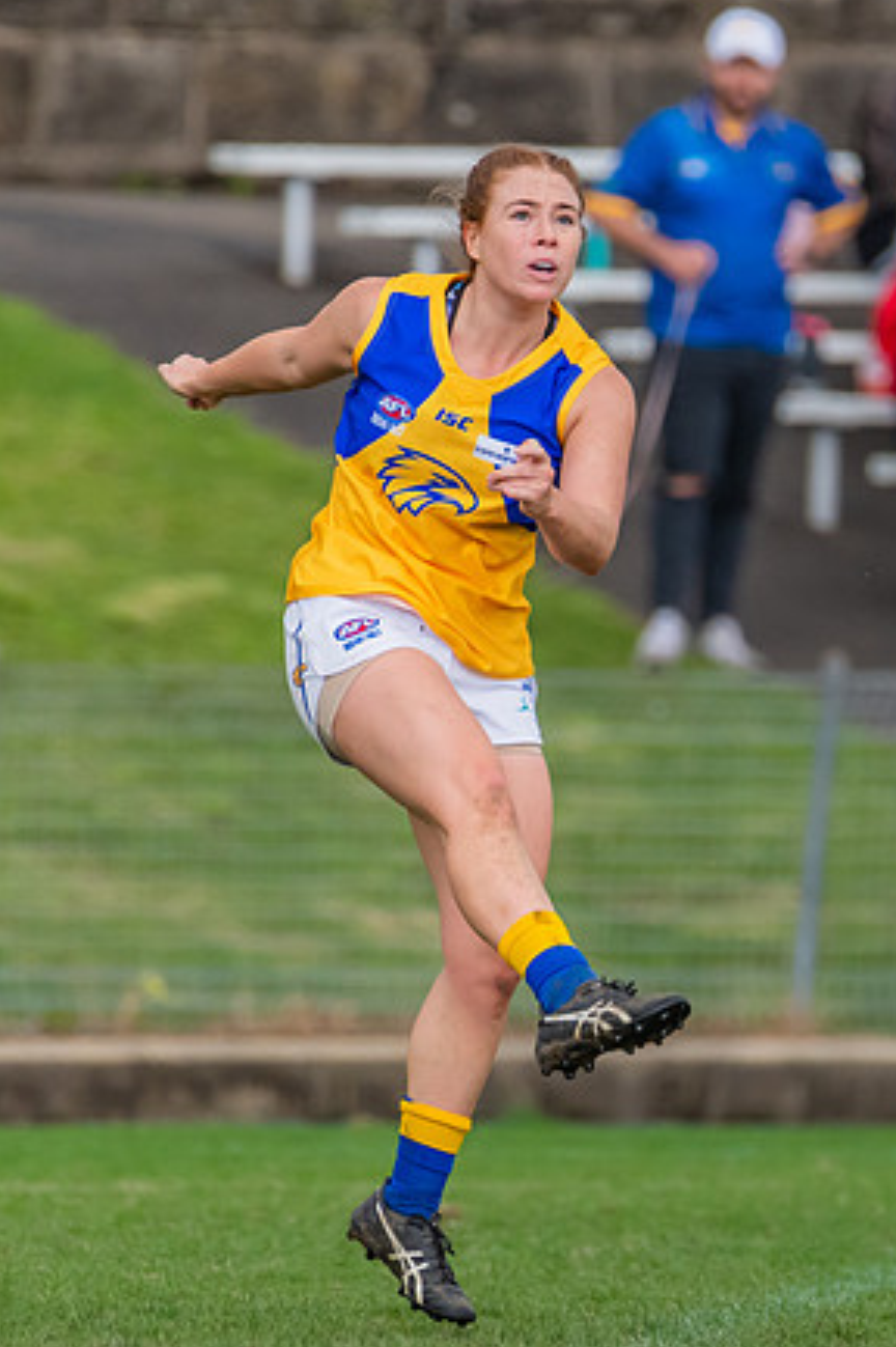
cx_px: 915
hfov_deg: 1.2
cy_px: 891
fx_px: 44121
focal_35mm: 1180
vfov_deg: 1.7
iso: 1250
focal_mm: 550
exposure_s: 1/1600
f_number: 6.3
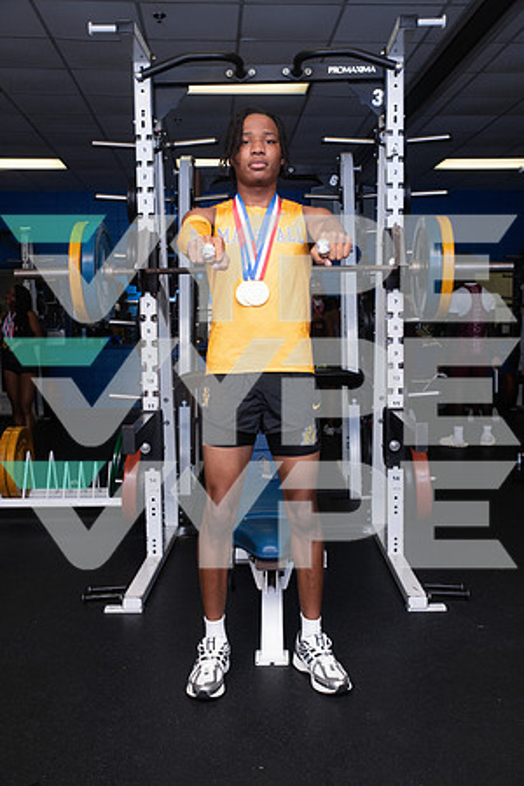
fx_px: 786
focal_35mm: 36
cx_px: 262
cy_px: 393
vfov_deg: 53.1
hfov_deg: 36.9
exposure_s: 1/400
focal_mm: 36
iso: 500
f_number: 6.3
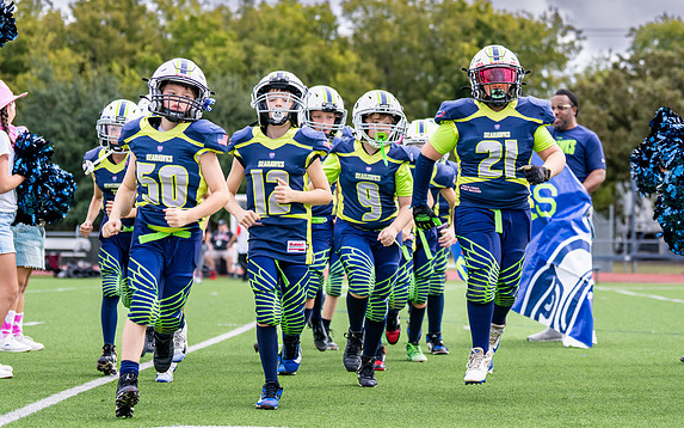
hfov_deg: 18.3
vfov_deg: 11.5
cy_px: 174
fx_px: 2125
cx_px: 323
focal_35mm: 114
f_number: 2.8
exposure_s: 1/2500
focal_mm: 70
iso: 320
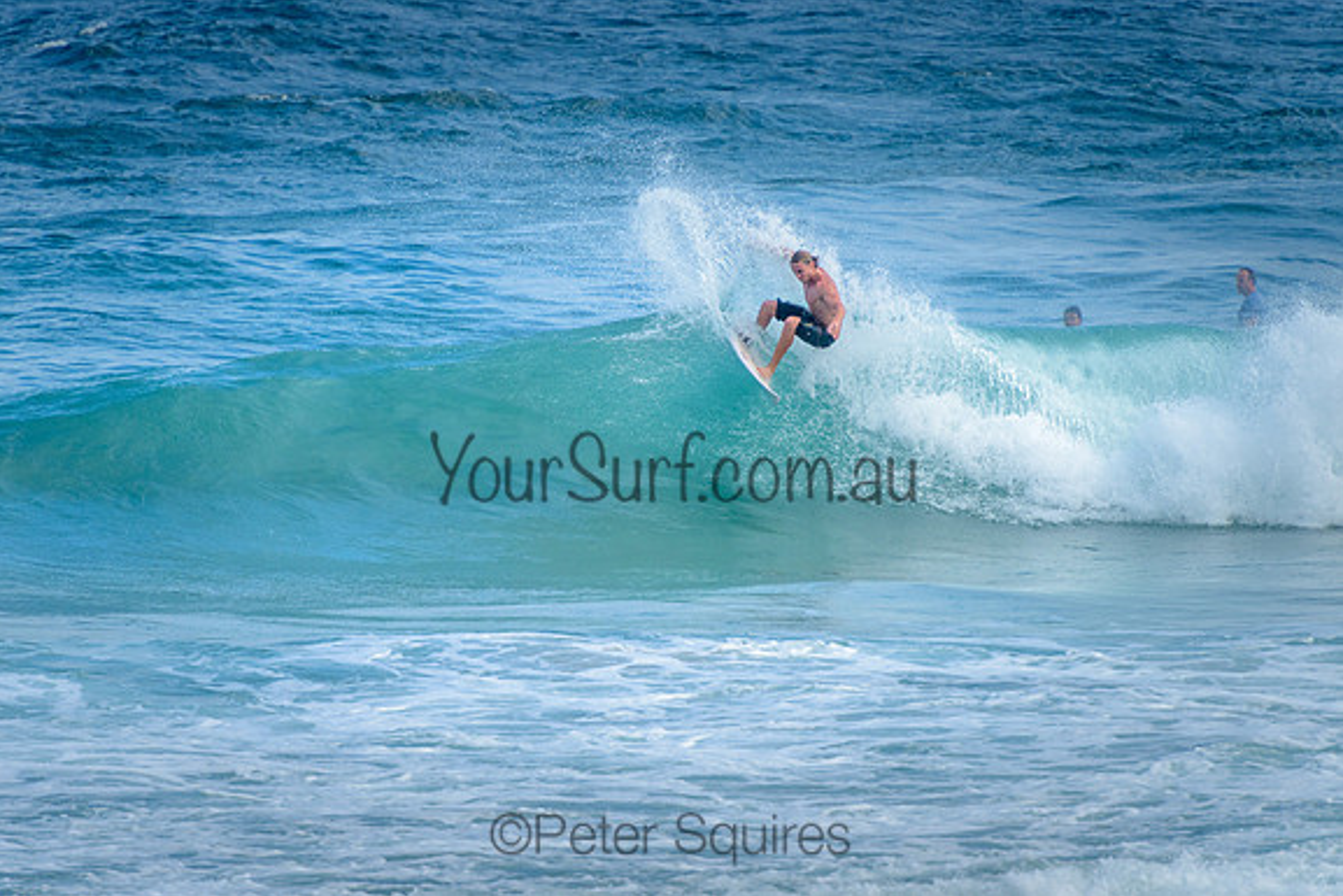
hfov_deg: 4.2
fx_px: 18395
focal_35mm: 493
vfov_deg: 2.8
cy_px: 349
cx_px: 674
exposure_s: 1/1250
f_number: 5.6
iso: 360
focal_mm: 400
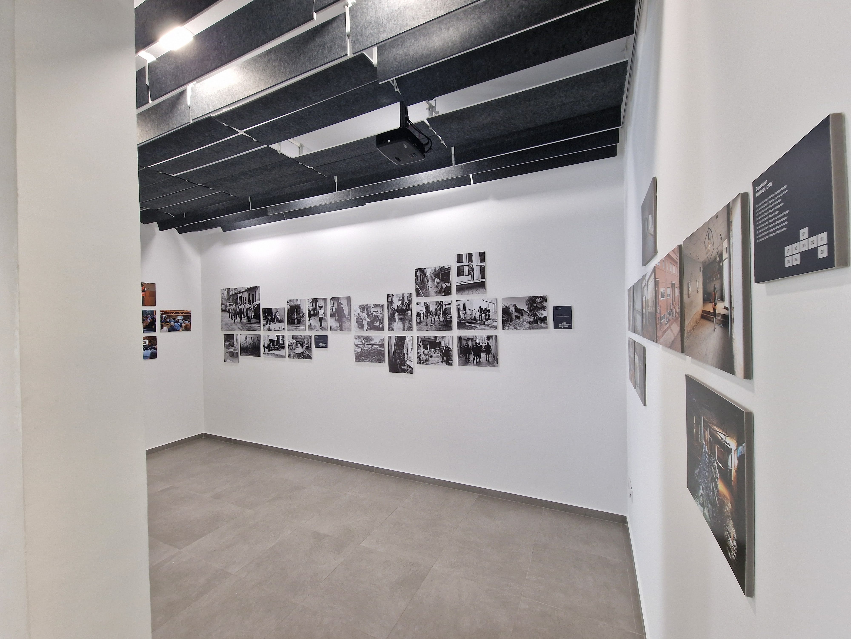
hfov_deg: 106.2
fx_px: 320
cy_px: 320
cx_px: 426
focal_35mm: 13
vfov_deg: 89.9
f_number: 2.2
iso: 200
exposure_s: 1/50
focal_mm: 2.2
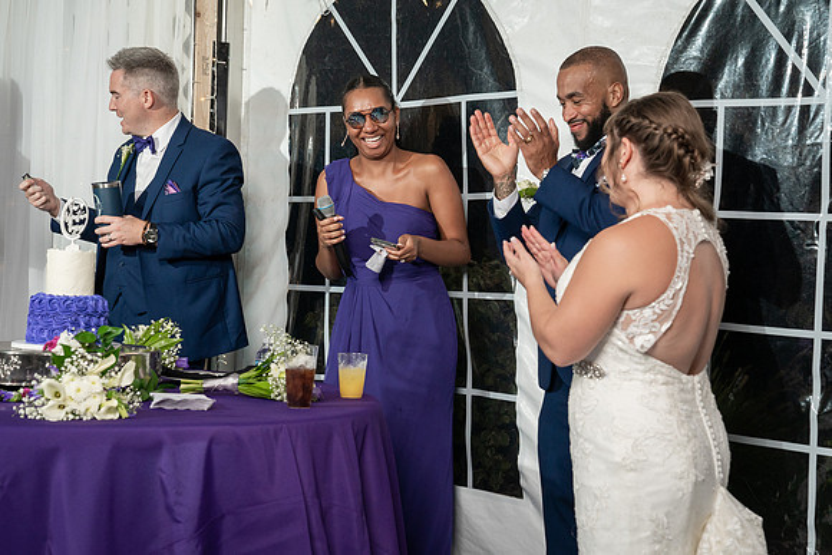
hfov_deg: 35.8
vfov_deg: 24.3
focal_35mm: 56
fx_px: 1287
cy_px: 278
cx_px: 433
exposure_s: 1/200
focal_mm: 52
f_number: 5.6
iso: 1600
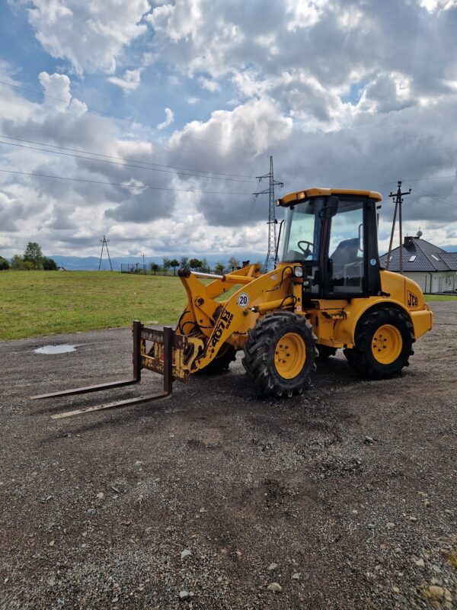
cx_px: 228
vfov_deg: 73.9
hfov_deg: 58.9
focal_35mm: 23
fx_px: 405
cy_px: 305
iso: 50
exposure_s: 1/2416
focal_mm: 5.4
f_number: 1.8
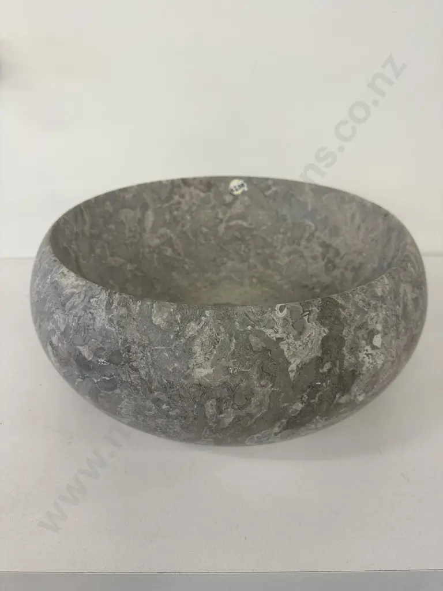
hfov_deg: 56.8
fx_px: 410
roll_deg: -0.2
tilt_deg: -29.9
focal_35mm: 24
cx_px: 222
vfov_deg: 71.6
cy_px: 296
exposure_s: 1/100
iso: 125
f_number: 1.78
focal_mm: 6.86
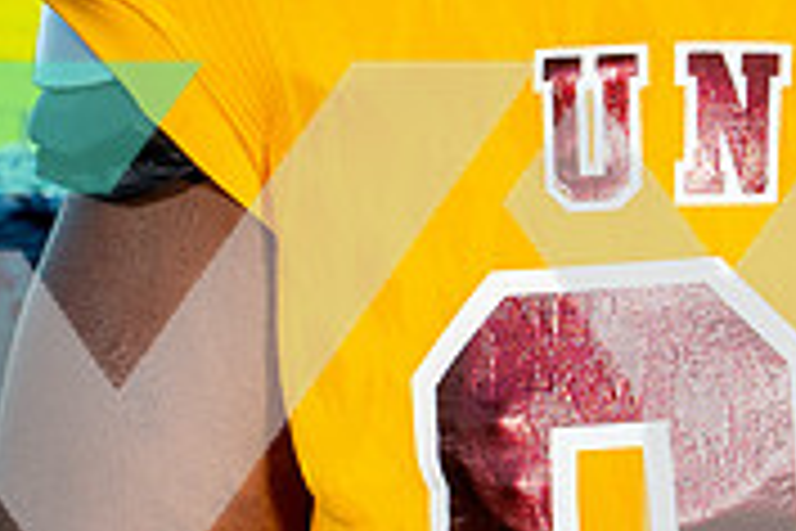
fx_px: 5483
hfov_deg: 8.2
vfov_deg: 5.5
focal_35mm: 248
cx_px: 969
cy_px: -71
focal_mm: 54
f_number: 11
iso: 125
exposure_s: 1/125
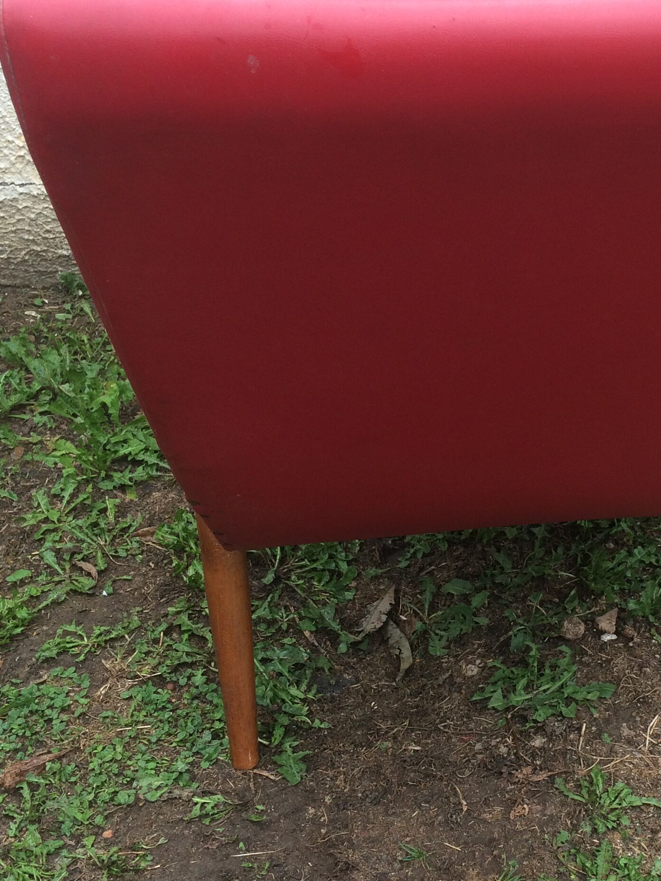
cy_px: 548
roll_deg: +3.9
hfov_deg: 27.9
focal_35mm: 51
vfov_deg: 37.3
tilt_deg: -39.5
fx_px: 1298
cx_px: 539
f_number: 2.2
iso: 50
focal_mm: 4.15
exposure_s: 1/100
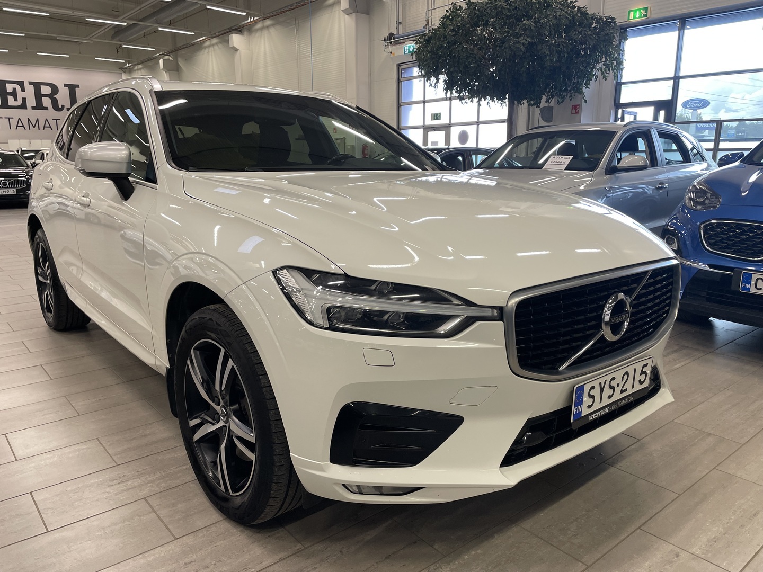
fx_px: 573
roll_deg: +0.0
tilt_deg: -12.9
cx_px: 382
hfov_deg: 67.3
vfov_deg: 53.1
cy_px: 286
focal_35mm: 26
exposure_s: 1/100
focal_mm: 4.2
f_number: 1.6
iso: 100
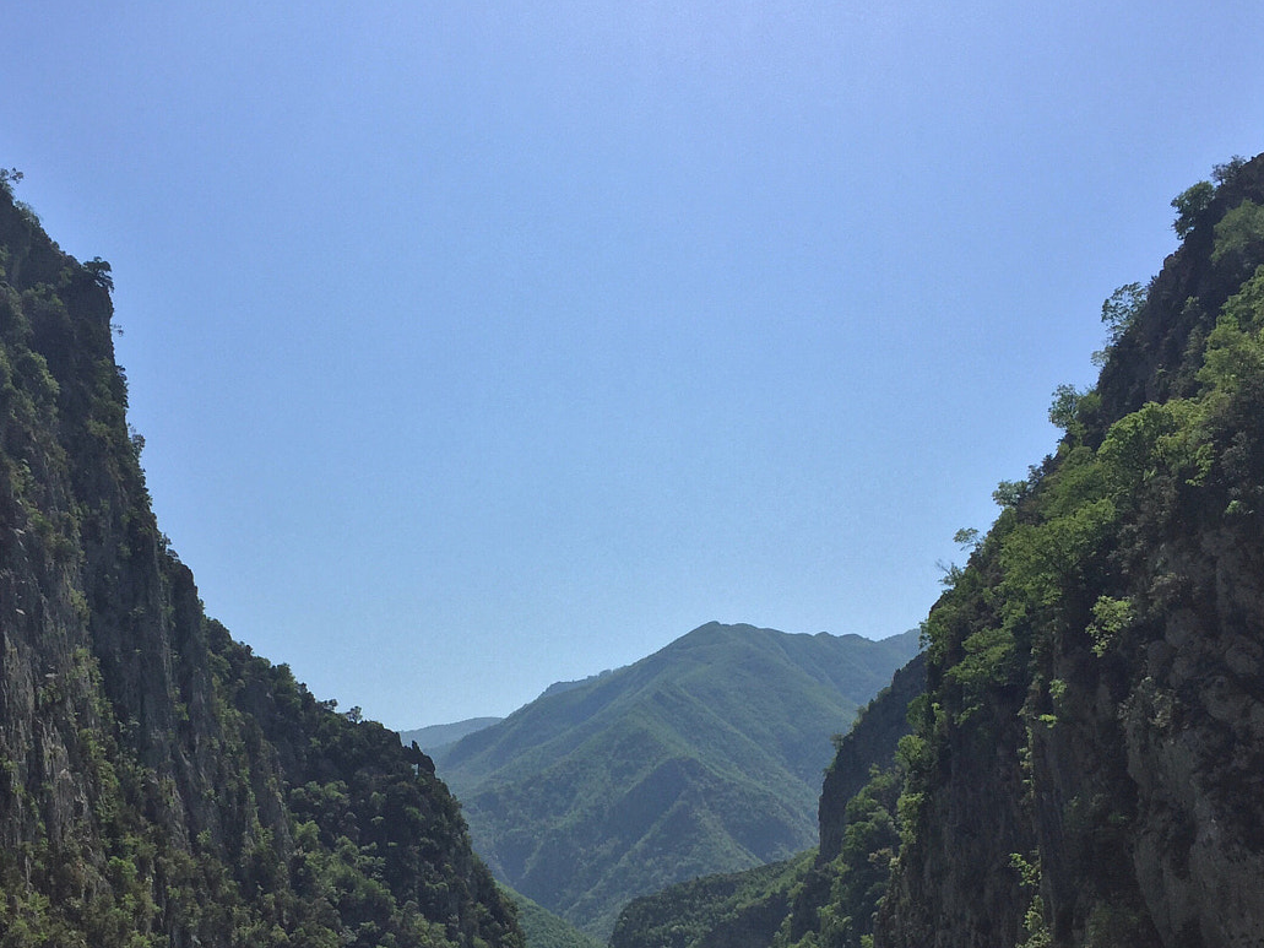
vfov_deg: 31.5
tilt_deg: +9.9
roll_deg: +1.2
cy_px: 722
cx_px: 598
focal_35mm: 45
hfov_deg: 42.1
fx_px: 1643
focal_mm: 4.15
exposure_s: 1/4405
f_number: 2.2
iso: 32
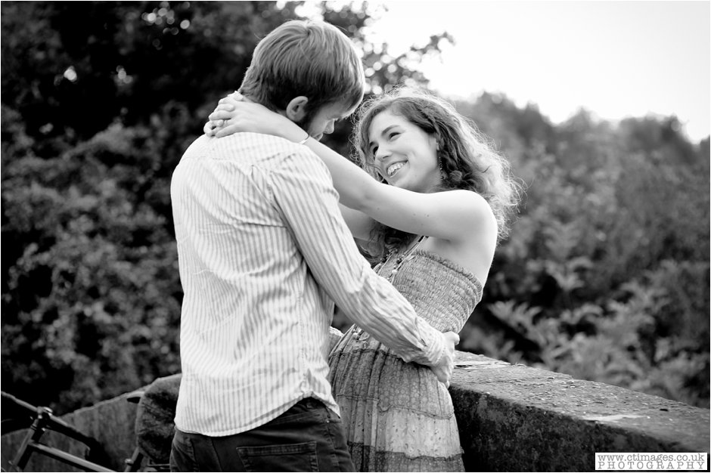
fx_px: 1678
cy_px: 236
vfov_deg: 16.1
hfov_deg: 23.9
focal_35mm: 85
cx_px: 356
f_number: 3.2
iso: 200
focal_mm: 85
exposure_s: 1/250
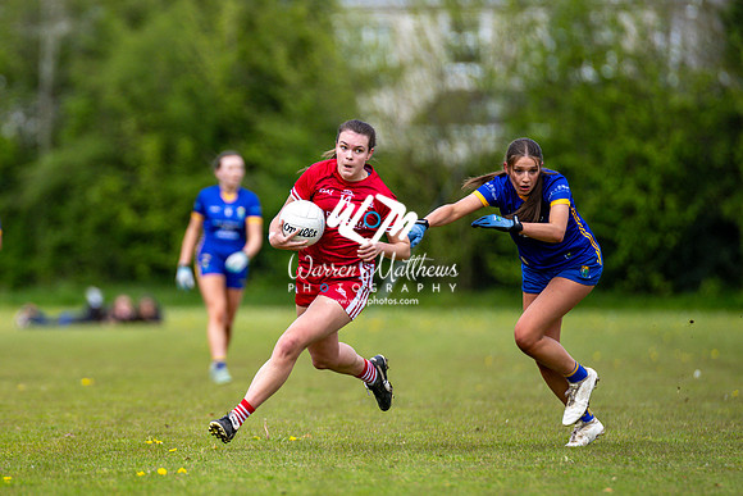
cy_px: 279
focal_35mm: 564
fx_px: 11635
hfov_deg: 3.7
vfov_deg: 2.4
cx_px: 184
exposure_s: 1/2500
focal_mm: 300
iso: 220
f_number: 2.8
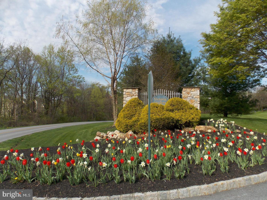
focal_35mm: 23
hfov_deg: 73.9
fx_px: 177
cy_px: 100
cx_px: 134
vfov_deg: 58.9
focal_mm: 4
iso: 80
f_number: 3.1
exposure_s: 1/1000
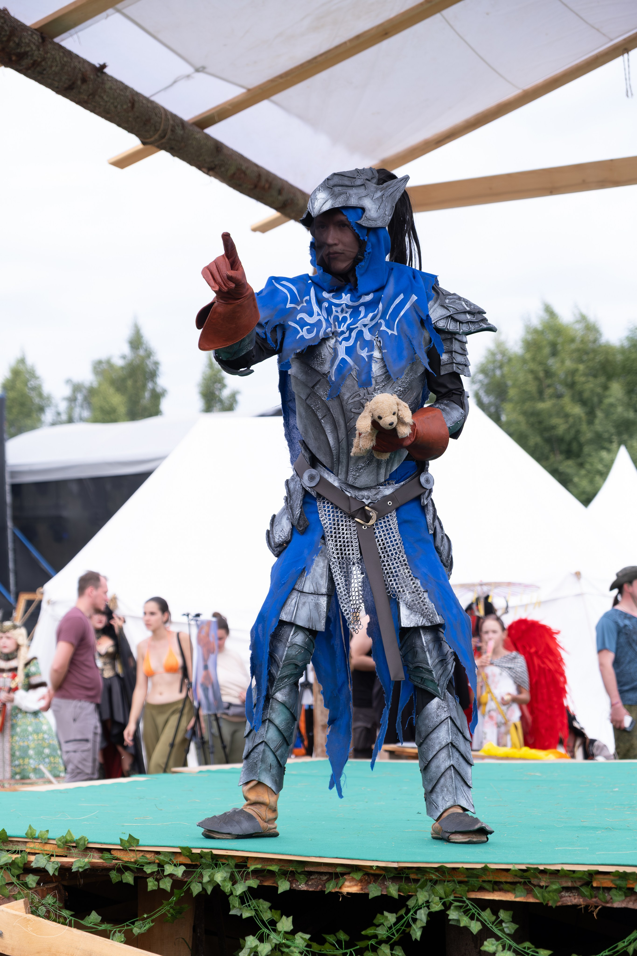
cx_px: 318
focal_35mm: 75
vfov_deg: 27.0
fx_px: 1990
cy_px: 478
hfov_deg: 18.2
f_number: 3.6
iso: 250
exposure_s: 1/1000
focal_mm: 50
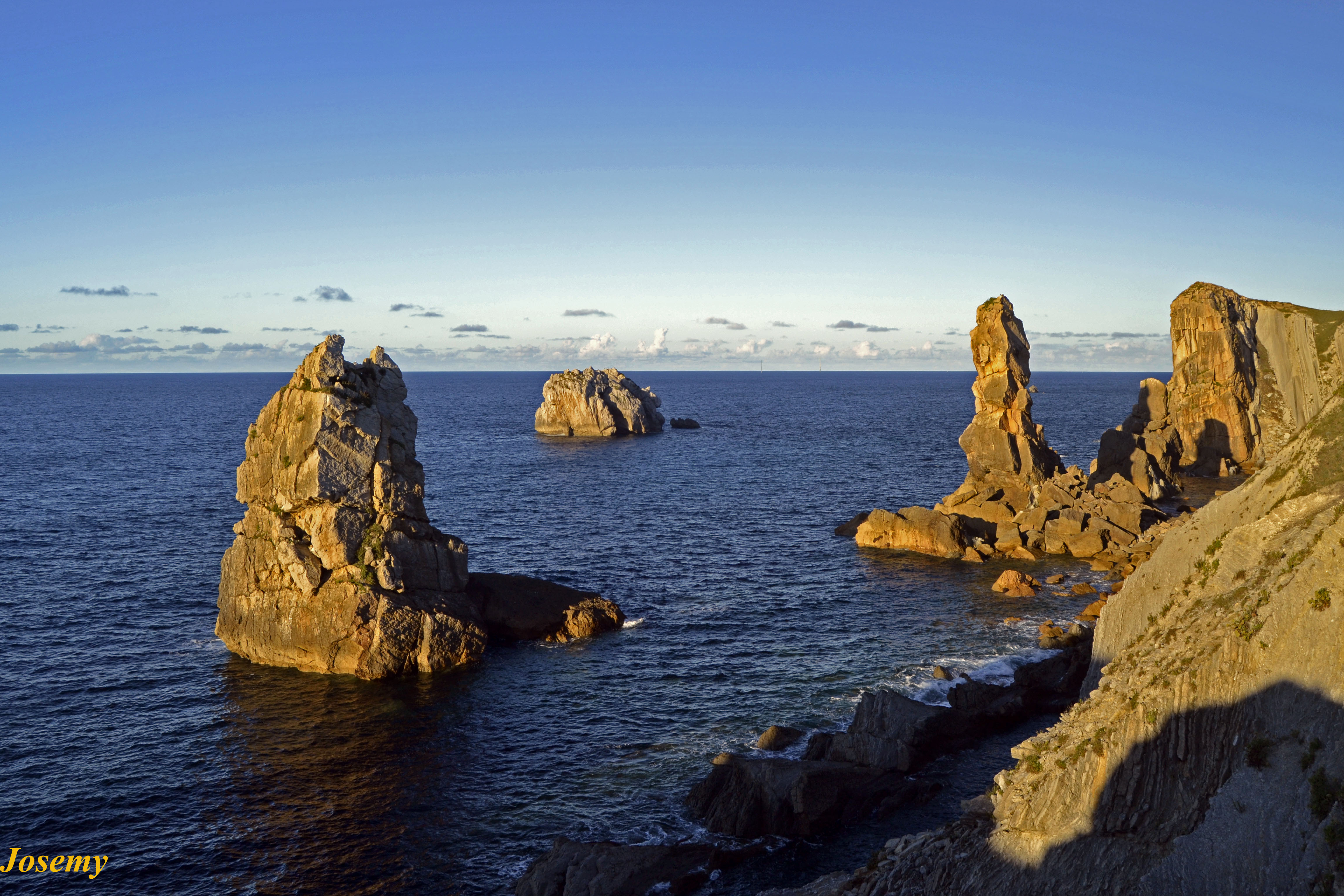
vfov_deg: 43.6
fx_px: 1120
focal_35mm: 30
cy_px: 448
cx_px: 672
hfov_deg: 61.9
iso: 200
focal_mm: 20
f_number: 8
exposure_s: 1/100
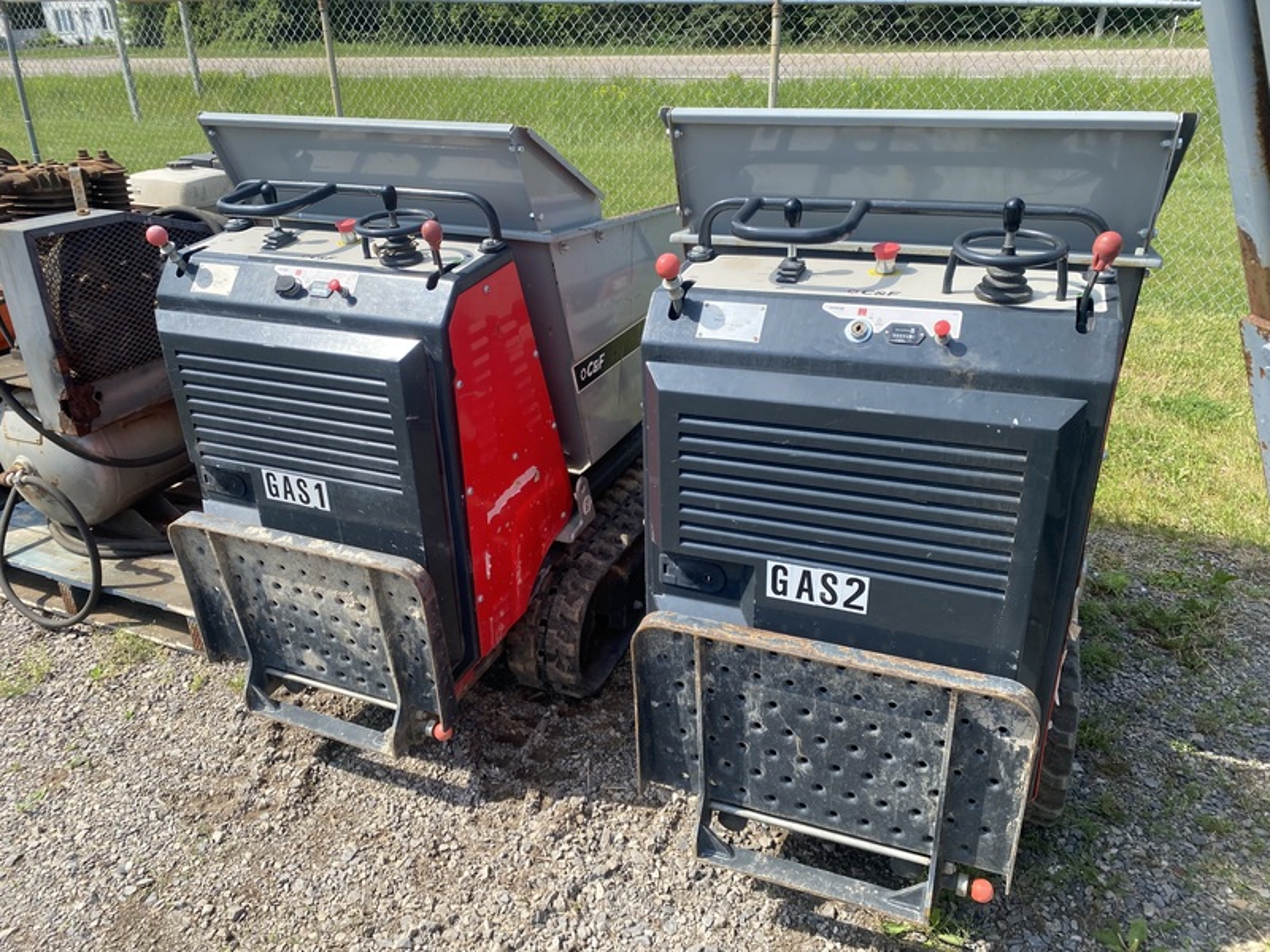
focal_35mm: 26
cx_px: 635
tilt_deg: -24.6
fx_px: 954
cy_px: 476
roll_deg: +3.6
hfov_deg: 67.3
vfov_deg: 53.1
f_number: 1.8
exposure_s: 1/1093
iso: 32
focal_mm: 4.25
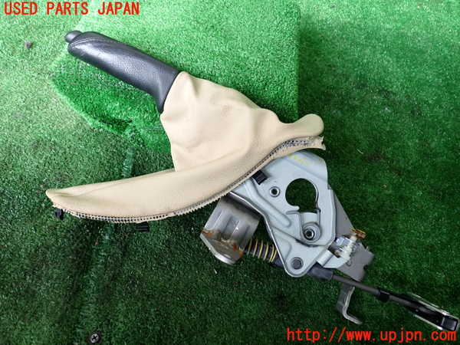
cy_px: 172
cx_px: 230
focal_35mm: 30
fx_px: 399
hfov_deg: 60.0
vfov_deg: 46.8
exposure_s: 1/80
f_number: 2.3
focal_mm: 5.4
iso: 200
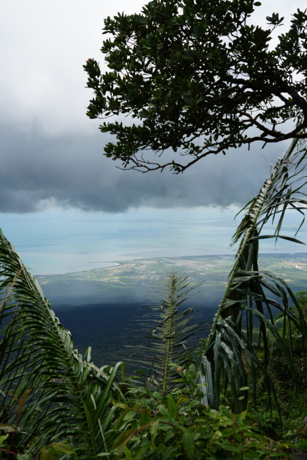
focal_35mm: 38
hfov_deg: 35.1
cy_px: 230
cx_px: 154
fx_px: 486
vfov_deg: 50.7
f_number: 10
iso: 100
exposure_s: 1/160
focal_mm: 38
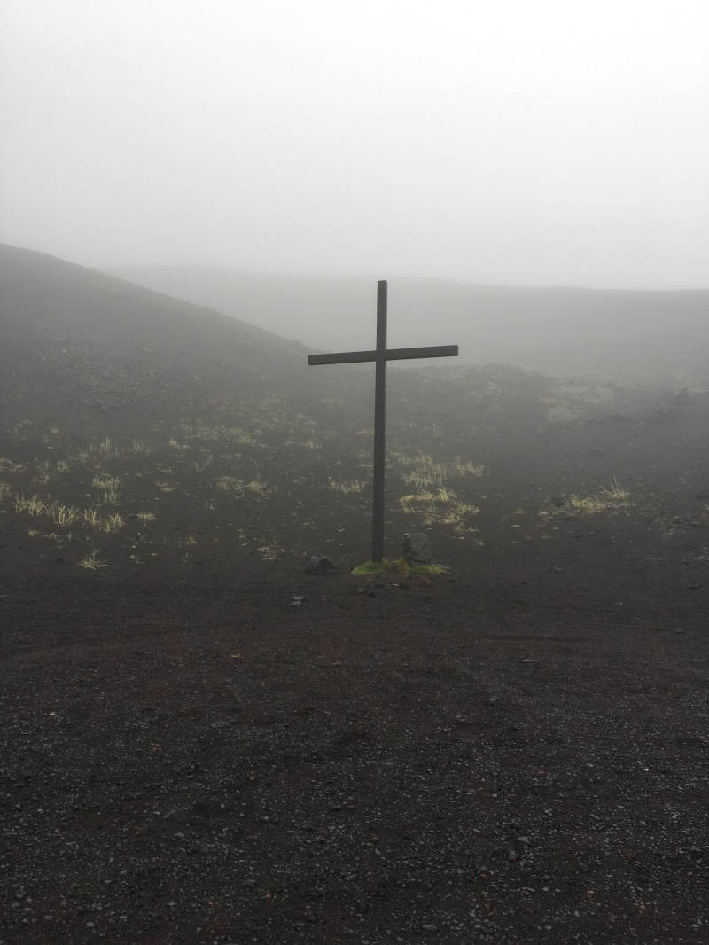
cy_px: 472
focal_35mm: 29
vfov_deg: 61.6
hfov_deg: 48.2
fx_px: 792
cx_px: 354
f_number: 2.2
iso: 25
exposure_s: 1/183
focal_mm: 4.15
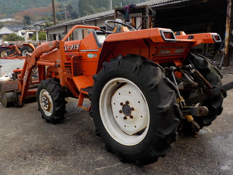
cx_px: 116
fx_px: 202
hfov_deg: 60.0
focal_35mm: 30
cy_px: 88
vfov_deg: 46.8
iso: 125
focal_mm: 4.1
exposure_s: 1/400
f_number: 3.3
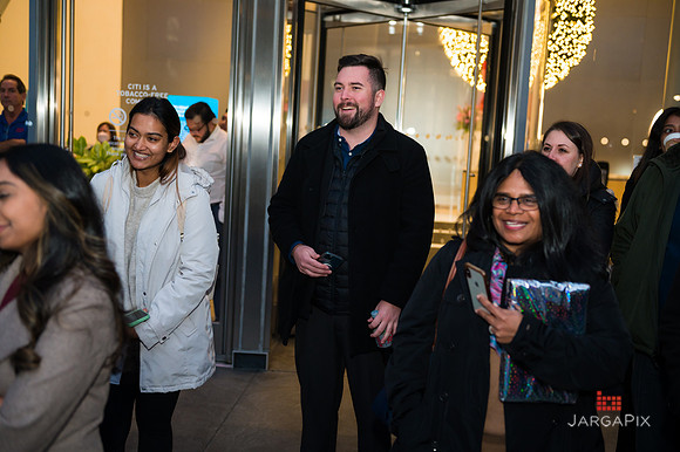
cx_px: 340
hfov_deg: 43.6
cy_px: 226
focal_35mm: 45
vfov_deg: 29.8
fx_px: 849
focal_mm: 45
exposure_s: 1/200
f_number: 4
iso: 1600
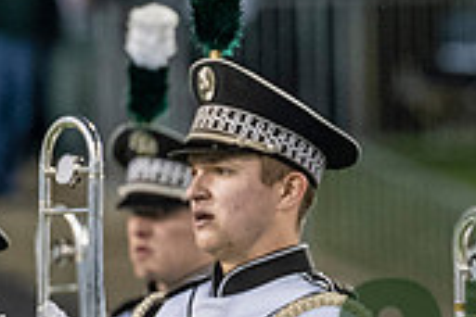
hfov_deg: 2.0
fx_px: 13420
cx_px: 548
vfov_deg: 1.4
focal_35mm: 1015
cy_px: 409
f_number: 2.8
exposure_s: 1/500
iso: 1000
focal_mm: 200
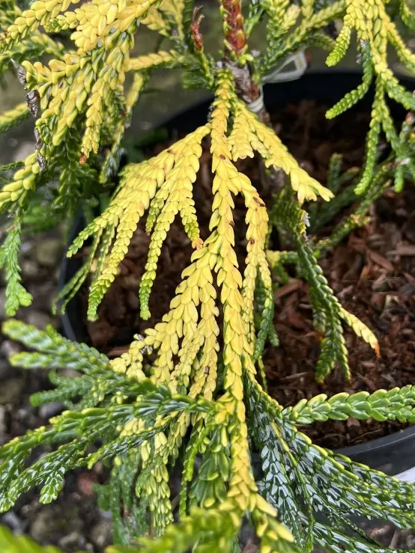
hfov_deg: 37.7
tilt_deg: -52.0
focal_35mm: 38
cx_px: 210
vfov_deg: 48.8
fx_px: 608
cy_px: 233
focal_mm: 5.1
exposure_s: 1/279
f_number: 1.6
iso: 40
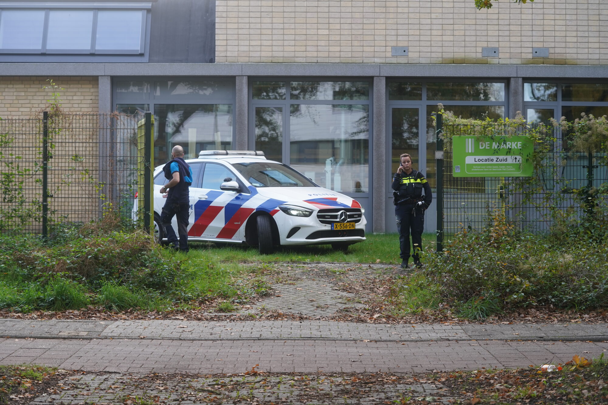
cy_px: 202
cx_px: 304
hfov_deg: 23.9
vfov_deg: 16.1
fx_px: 1435
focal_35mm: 85
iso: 200
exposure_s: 1/160
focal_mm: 85
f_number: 4
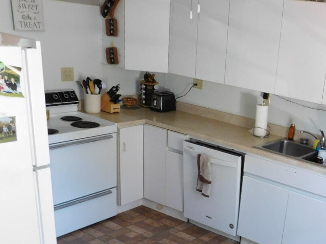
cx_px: 286
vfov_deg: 30.9
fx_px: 433
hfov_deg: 38.7
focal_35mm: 46
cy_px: 185
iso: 320
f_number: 3
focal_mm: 4
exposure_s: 1/30
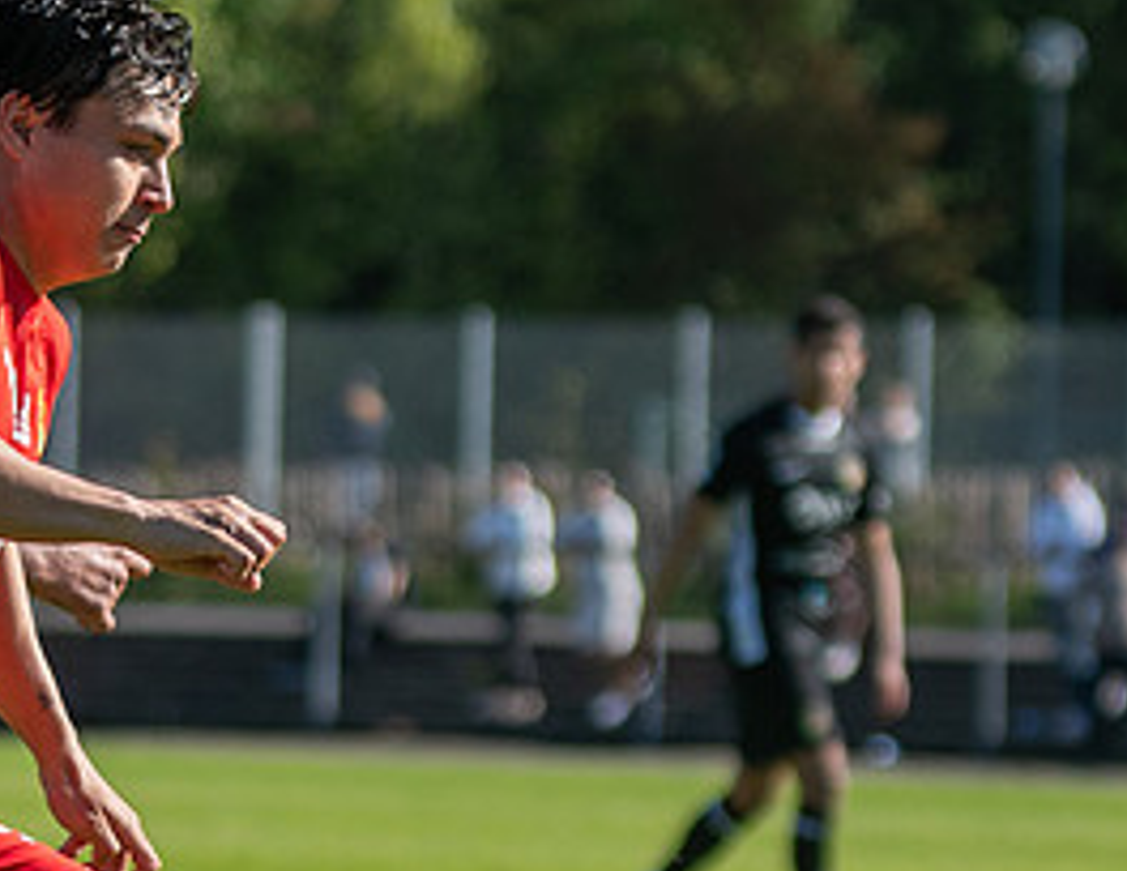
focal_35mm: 502
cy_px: 1025
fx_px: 16524
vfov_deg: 3.0
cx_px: -326
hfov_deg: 3.9
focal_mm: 100
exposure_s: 1/2000
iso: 250
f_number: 3.2
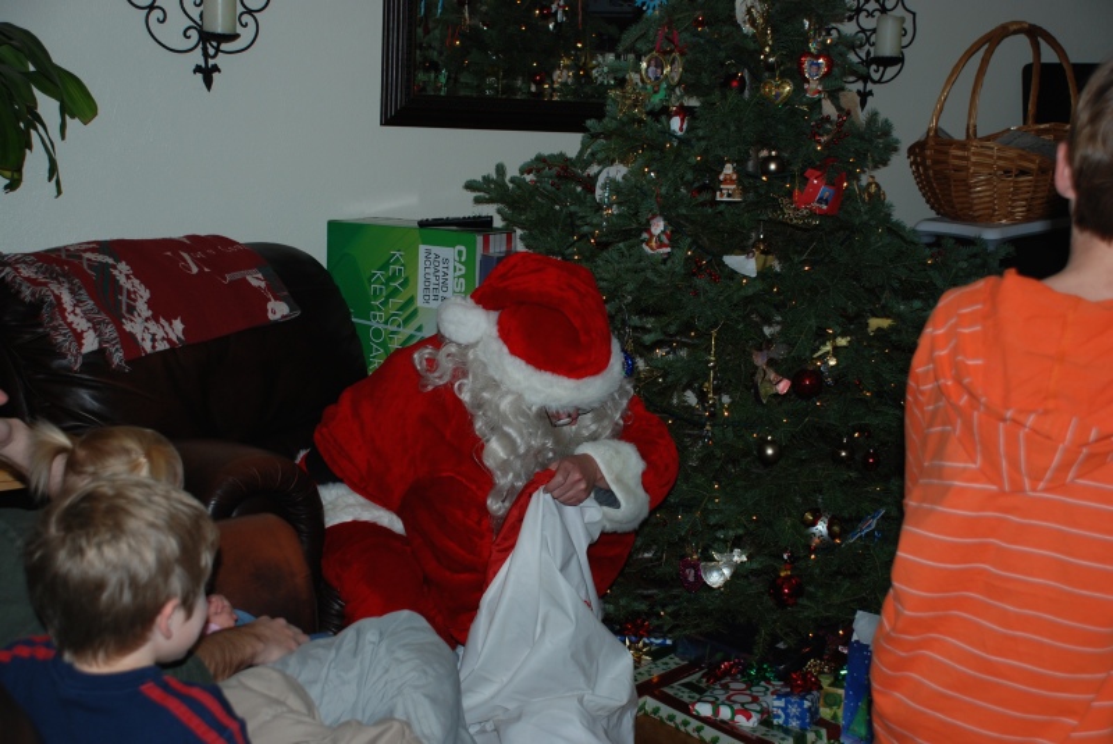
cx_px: 556
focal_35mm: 57
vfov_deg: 23.8
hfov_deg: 35.0
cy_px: 372
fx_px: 1764
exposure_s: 1/60
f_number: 4.5
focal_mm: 38
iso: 200
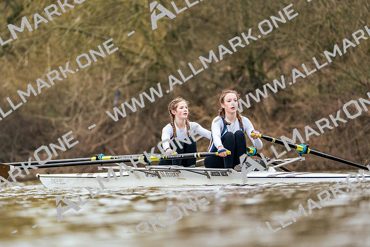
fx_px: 3783
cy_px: 124
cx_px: 185
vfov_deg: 3.7
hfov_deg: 5.6
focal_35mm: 368
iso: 4000
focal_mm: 368
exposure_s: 1/1600
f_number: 6.3
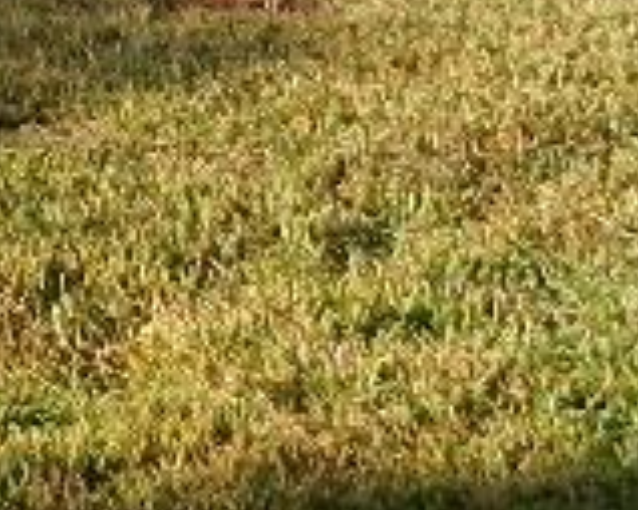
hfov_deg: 11.4
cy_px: -703
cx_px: -494
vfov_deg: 8.9
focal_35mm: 157
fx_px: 2963
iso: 160
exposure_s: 1/1000
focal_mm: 4.5
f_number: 3.5
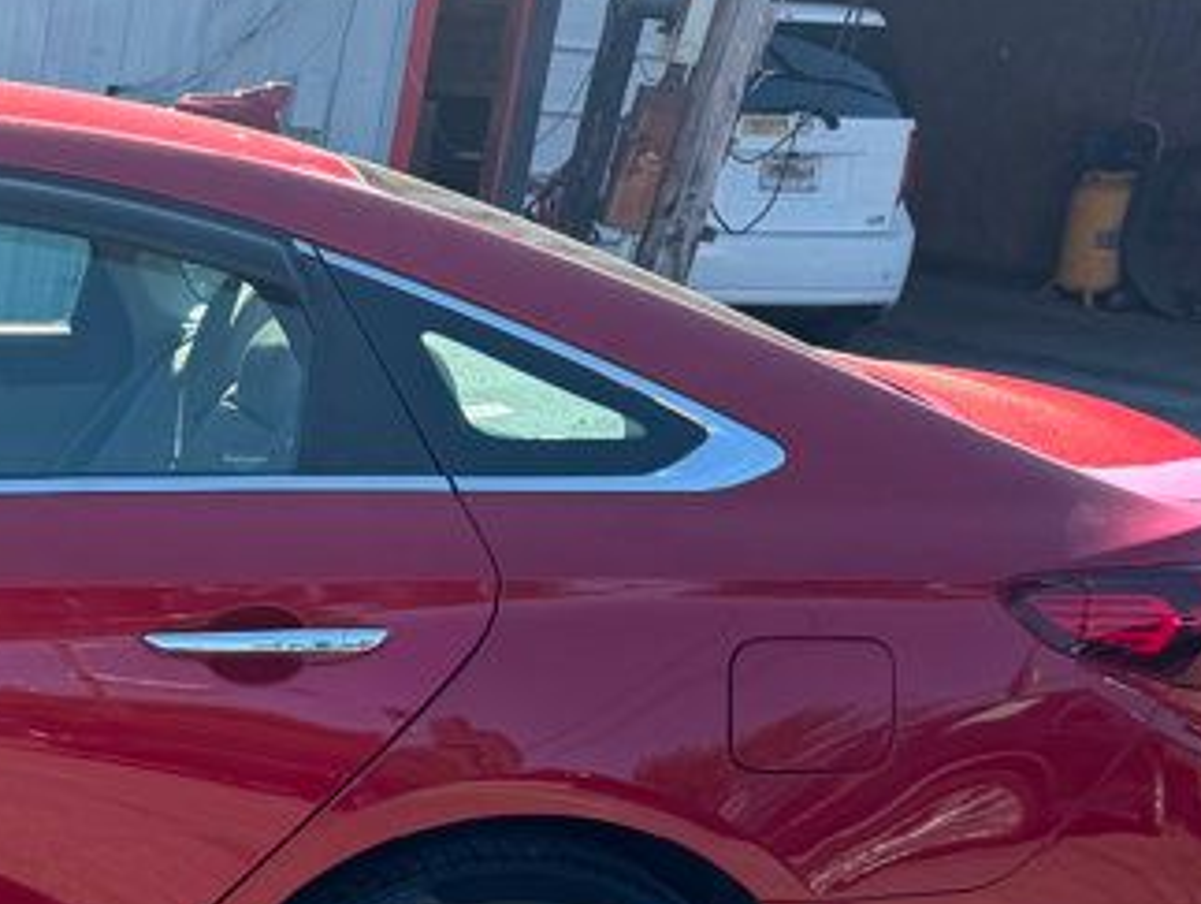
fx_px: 2640
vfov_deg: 18.9
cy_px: 900
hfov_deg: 21.9
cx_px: -535
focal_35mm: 76
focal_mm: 6.76
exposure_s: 1/931
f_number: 1.78
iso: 80
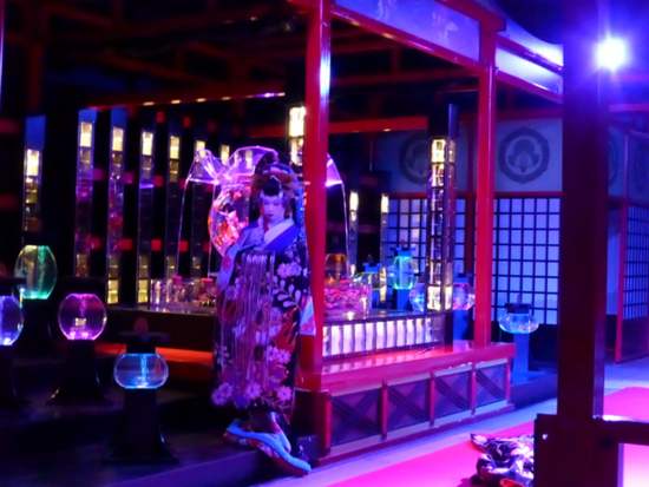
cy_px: 244
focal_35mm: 58
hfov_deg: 33.2
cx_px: 324
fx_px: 1088
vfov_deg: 25.2
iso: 3200
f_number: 4.7
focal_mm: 10.3
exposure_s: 1/25
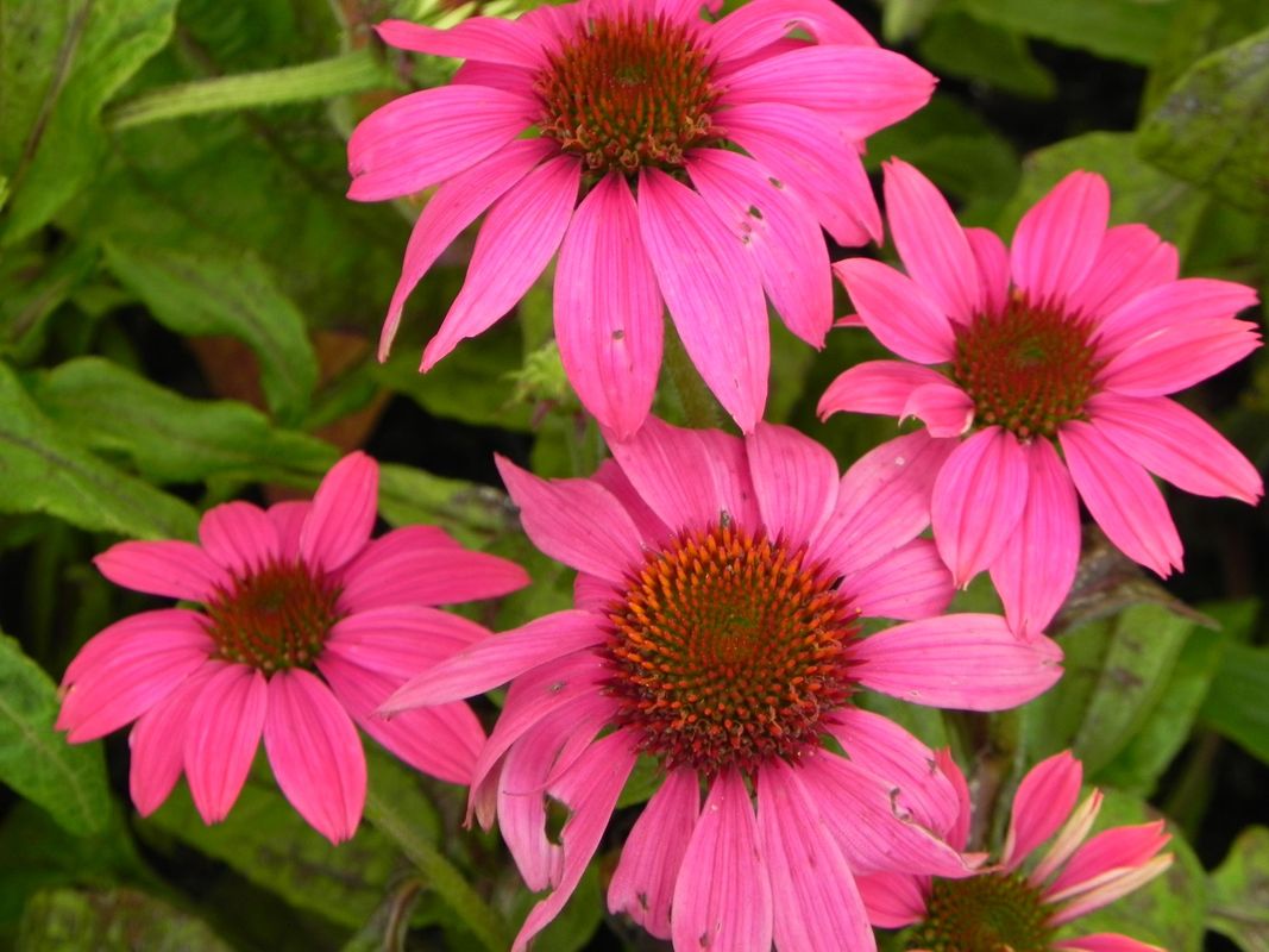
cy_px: 476
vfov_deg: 8.1
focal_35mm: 184
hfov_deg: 10.7
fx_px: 6745
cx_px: 634
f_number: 5
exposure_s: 1/160
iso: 160
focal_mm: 32.7
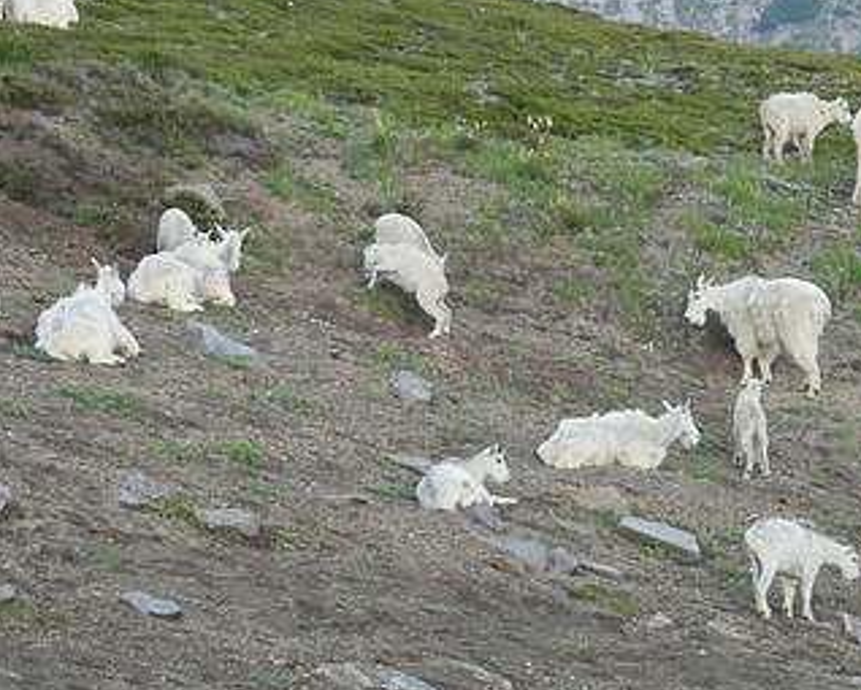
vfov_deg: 1.9
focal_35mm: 800
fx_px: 20405
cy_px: 250
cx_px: 341
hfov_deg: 2.4
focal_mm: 80.3
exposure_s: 1/80
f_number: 5
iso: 400
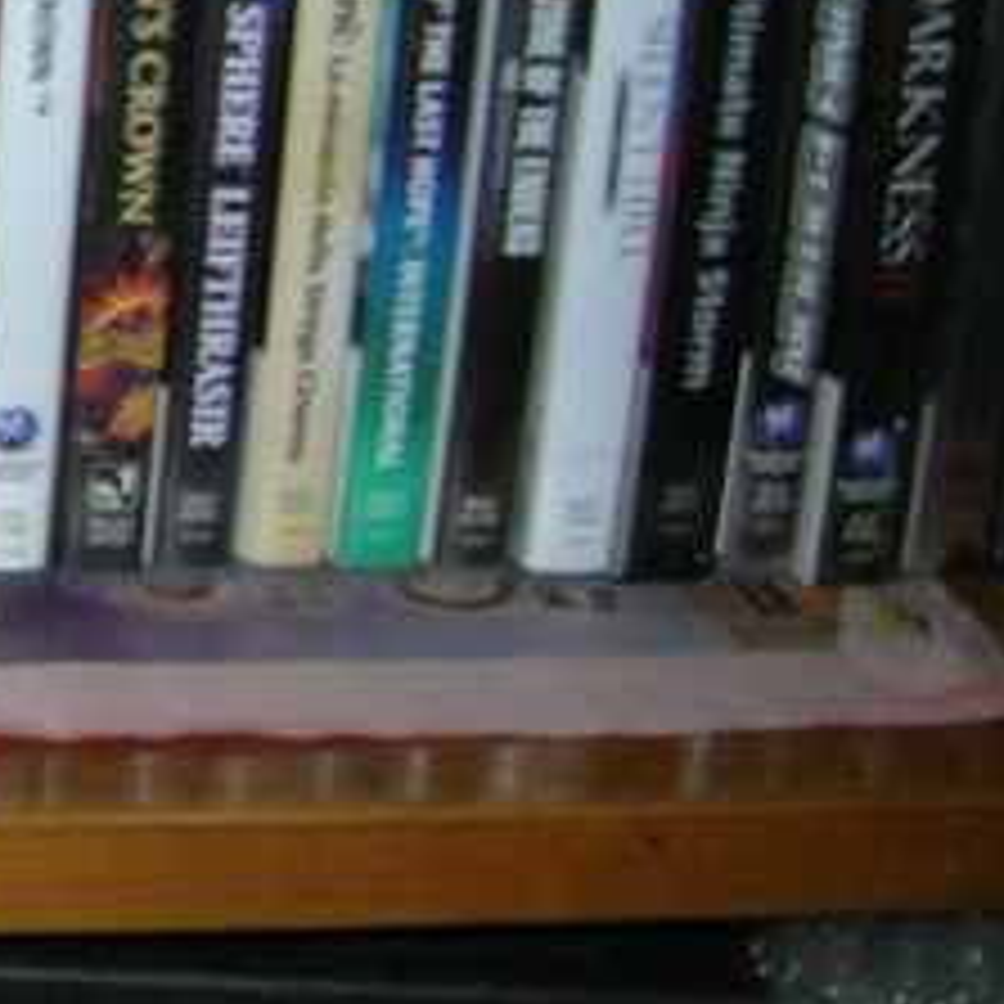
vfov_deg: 19.6
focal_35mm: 86
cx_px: -423
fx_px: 2822
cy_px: 7
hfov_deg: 18.3
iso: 50
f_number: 2.9
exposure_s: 1/60.1
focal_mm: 5.7
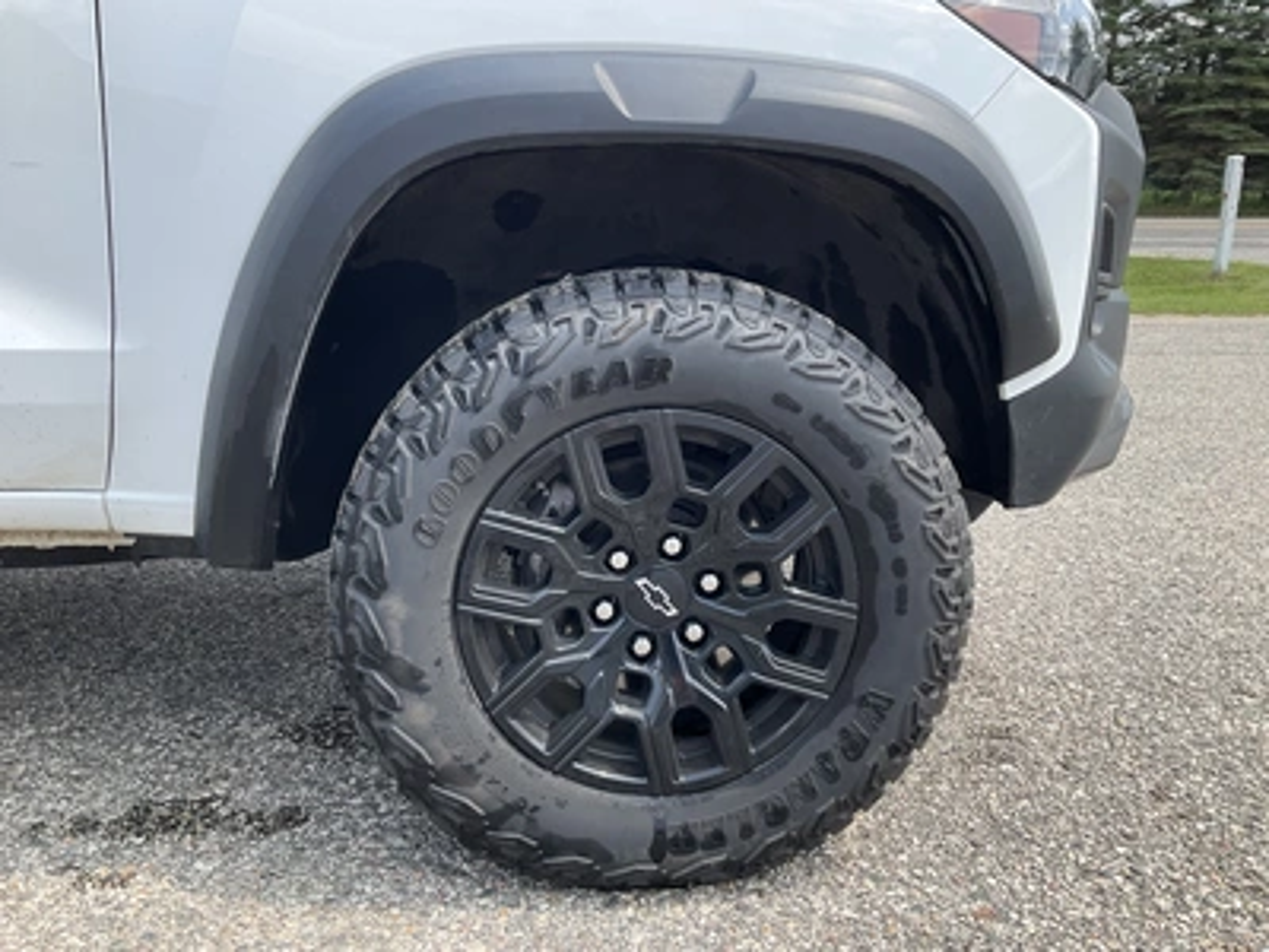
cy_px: 476
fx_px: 1063
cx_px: 634
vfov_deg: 48.2
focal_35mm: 29
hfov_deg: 61.7
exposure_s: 1/486
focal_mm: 3
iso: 25
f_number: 1.8
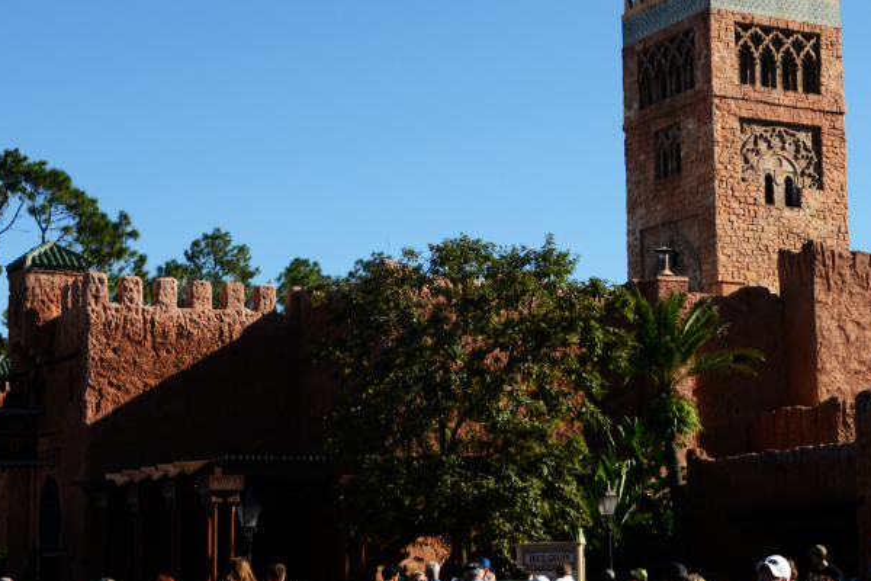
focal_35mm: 70
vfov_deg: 19.5
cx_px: 502
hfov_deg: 28.8
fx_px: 1693
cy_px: 273
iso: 500
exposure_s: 1/1600
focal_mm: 42
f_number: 6.3
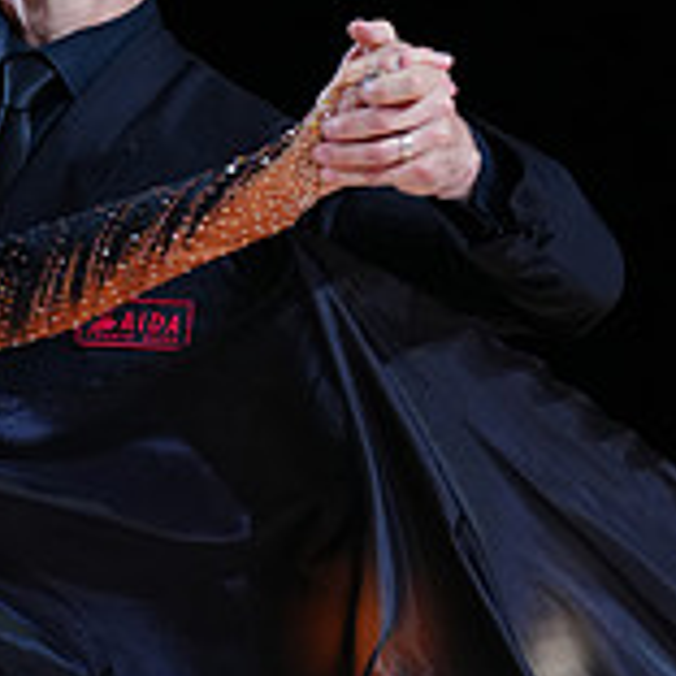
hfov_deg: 2.8
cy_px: 836
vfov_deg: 2.8
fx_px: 13963
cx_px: -115
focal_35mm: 632
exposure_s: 1/500
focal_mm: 200
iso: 800
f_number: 2.8
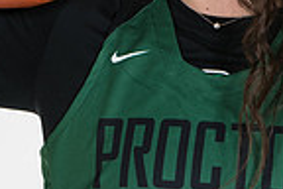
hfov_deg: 2.7
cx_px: 198
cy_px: -95
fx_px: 5943
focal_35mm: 756
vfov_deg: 1.8
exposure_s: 1/160
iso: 200
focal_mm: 125
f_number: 5.6
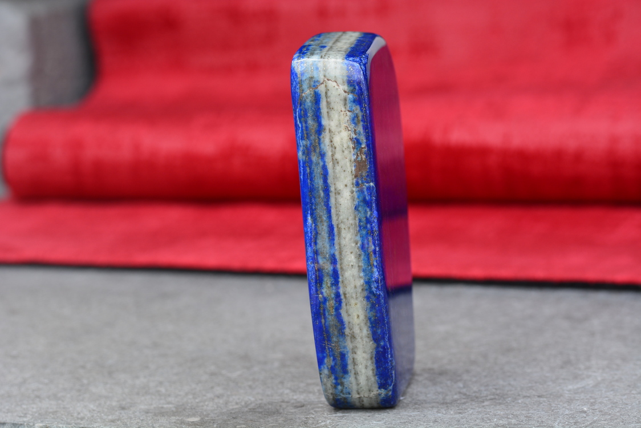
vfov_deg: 8.7
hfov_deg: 13.0
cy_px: 214
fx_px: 2805
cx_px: 320
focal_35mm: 158
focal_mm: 105
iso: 200
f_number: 10
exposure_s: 1/80
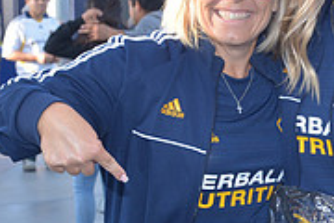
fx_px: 1048
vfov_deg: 12.1
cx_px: 278
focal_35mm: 113
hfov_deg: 17.9
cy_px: 129
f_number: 7.1
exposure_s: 1/200
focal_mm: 35
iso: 500
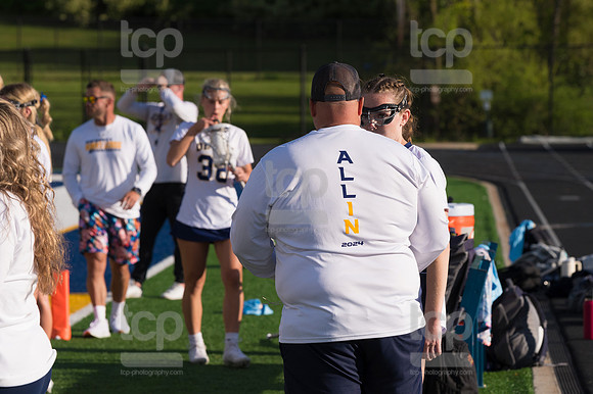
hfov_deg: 10.2
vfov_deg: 6.8
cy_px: 197
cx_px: 296
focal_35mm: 202
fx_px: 3325
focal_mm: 135
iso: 250
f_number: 5.6
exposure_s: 1/1600
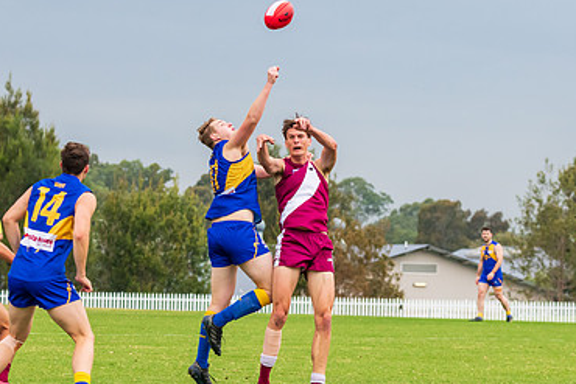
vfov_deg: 5.4
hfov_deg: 8.1
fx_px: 4081
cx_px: 366
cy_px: 222
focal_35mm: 255
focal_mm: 150
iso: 1000
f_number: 9
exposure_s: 1/1250
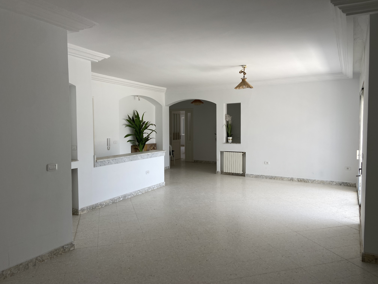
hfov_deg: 67.3
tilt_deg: -3.7
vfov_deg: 53.1
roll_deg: +1.2
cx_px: 189
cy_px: 142
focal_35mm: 26
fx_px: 284
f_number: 1.8
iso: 32
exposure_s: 1/133
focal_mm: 4.25
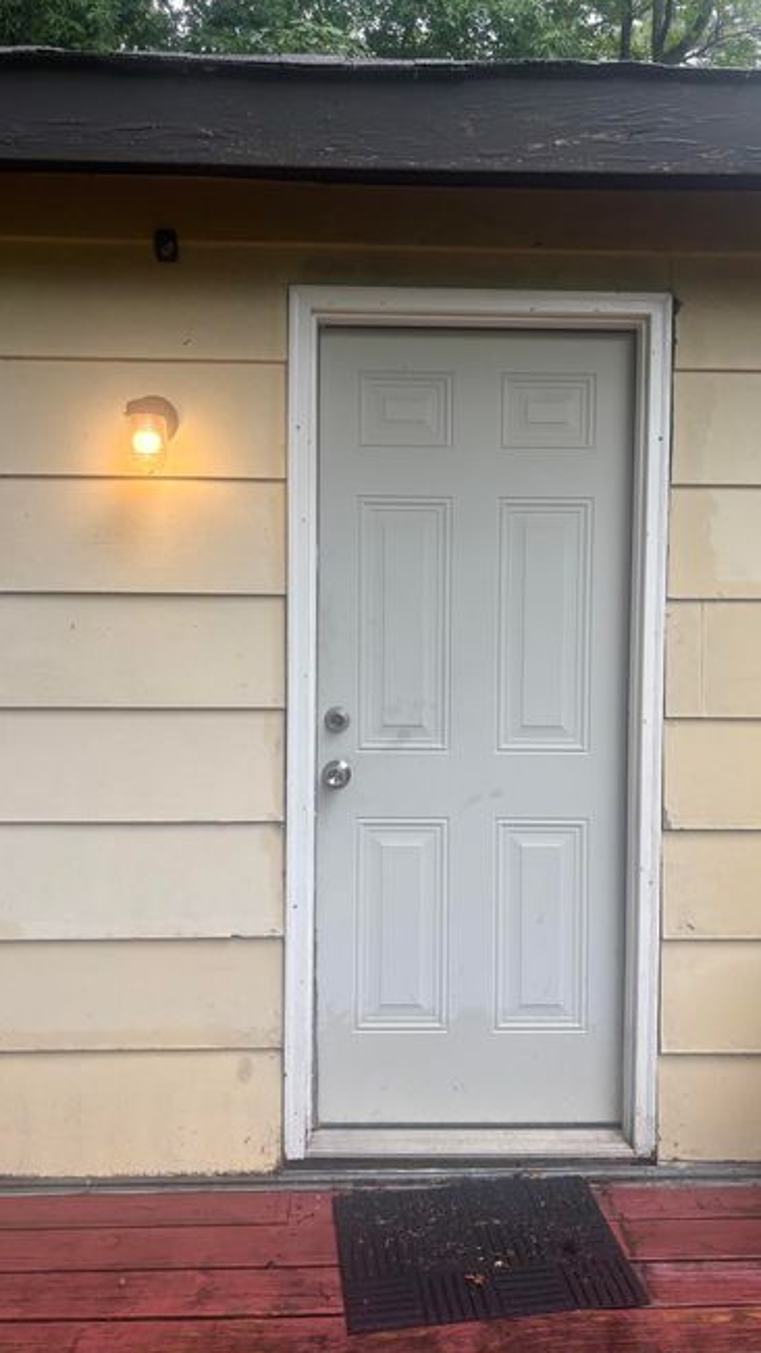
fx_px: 1041
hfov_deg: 40.1
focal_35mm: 29
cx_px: 418
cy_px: 672
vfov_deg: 66.1
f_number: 1.6
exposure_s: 1/373
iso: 50
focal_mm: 5.96
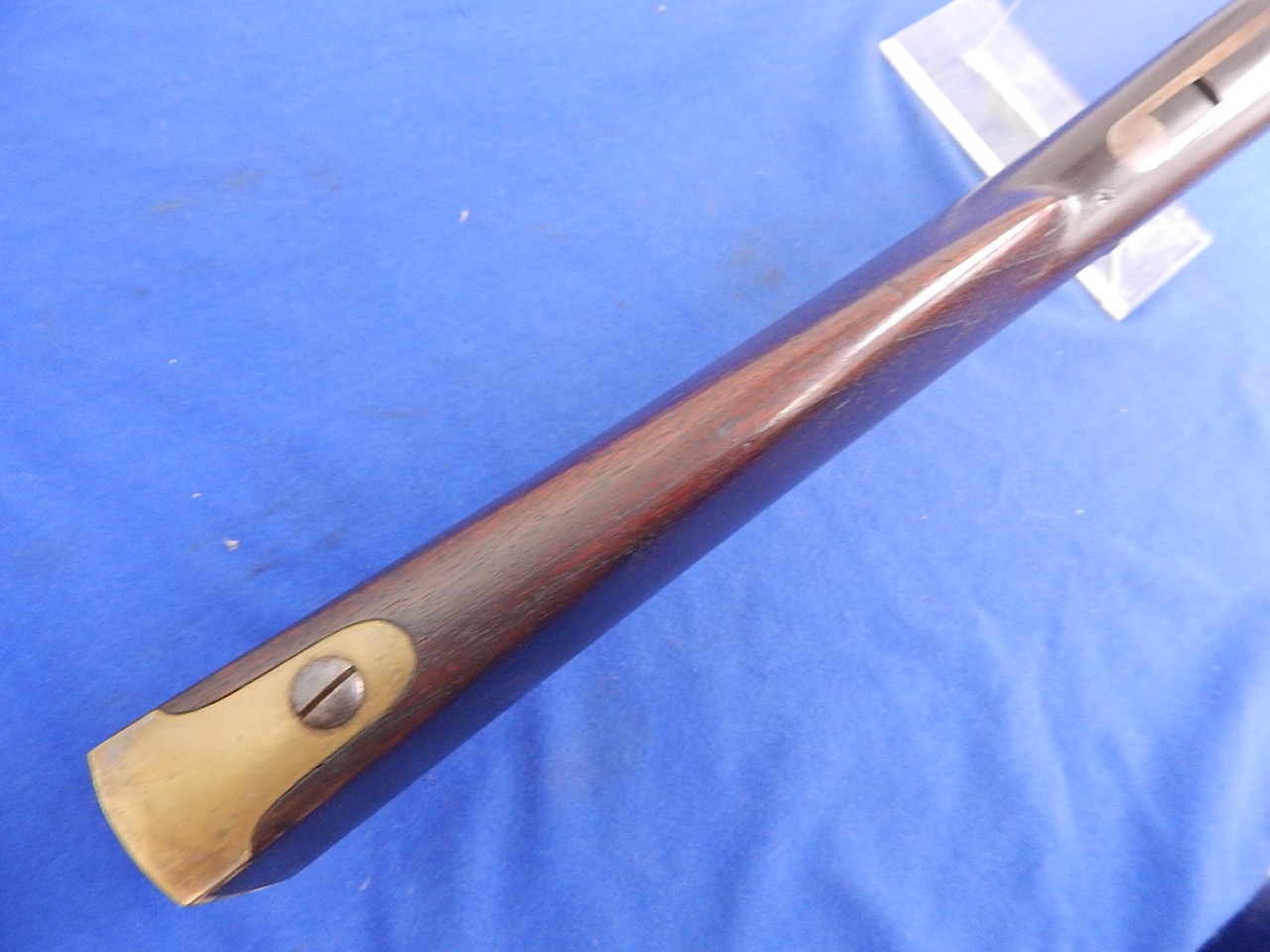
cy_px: 476
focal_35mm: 22
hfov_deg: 76.4
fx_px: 807
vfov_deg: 61.1
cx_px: 635
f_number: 3
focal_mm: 4
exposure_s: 1/8
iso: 450
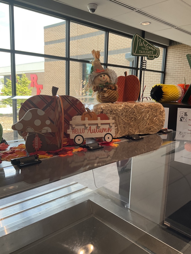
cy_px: 127
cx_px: 96
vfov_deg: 61.7
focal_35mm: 29
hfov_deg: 48.2
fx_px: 213
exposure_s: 1/120
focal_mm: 3
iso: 32
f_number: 1.8
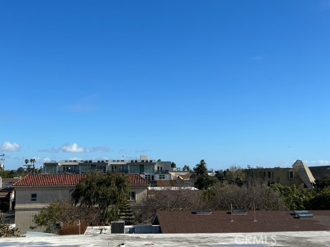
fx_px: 458
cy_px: 124
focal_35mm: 48
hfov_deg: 39.7
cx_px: 165
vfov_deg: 30.3
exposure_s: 1/6211
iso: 64
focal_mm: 6.86
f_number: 1.78
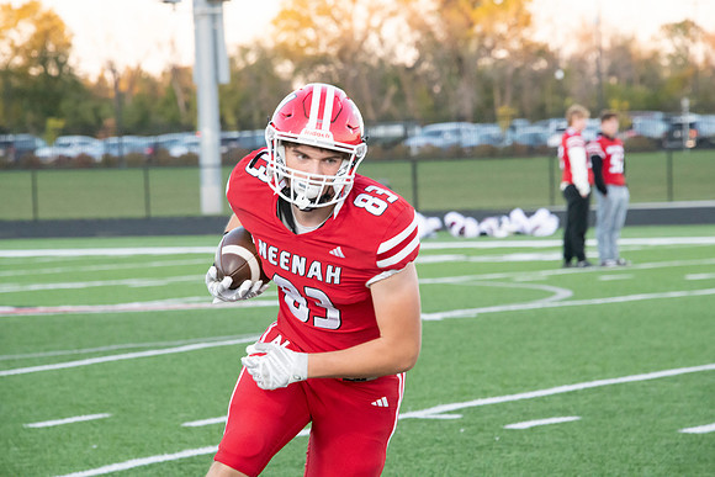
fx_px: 4172
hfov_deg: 9.8
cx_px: 358
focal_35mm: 210
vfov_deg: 6.5
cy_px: 238
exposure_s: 1/500
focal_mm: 210
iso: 8000
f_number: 9
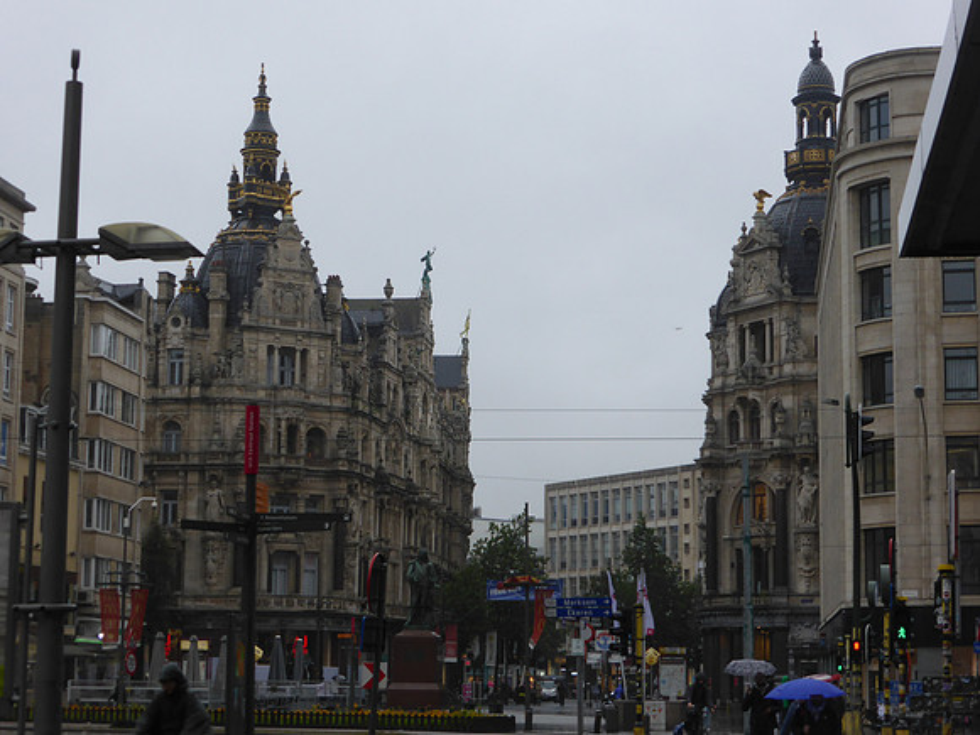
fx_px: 2123
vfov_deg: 19.6
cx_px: 490
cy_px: 368
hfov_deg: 26.0
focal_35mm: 75
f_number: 5
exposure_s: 1/80
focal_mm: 13.3
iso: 100
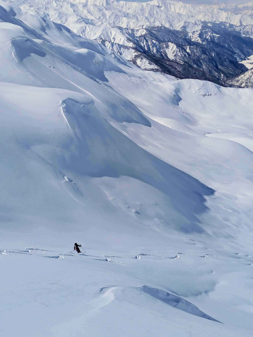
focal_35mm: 51
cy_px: 168
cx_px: 126
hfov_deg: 28.6
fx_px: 497
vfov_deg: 37.5
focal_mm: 5.4
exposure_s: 1/7353
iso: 57
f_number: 1.9
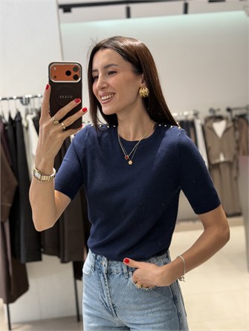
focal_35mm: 48
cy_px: 166
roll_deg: +3.5
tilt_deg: -18.8
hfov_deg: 30.3
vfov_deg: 39.6
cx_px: 124
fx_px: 460
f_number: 1.78
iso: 80
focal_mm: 6.76
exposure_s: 1/100
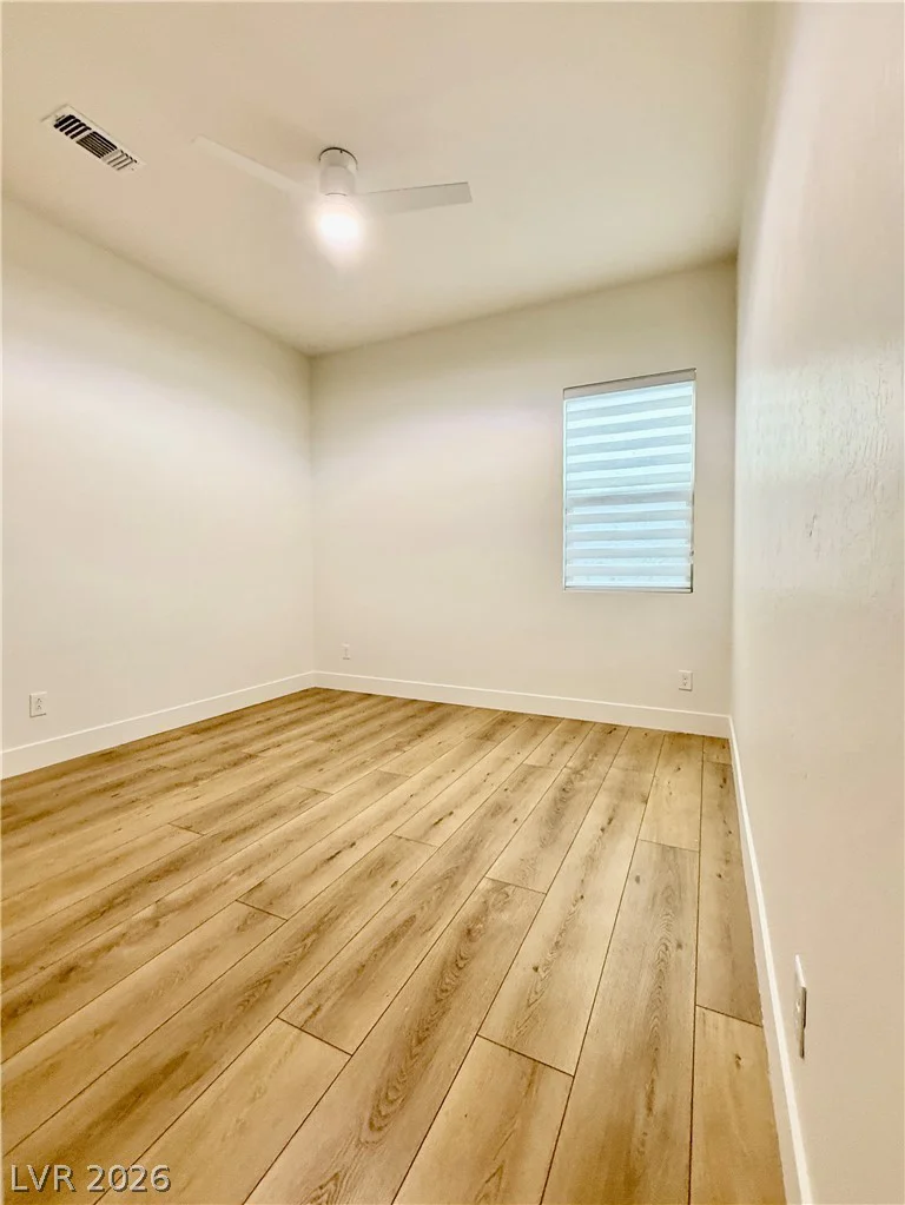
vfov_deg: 102.0
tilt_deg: -2.4
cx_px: 452
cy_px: 602
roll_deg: -2.4
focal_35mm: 14
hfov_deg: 85.7
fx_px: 488
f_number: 2.2
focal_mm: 2.22
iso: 320
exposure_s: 1/60
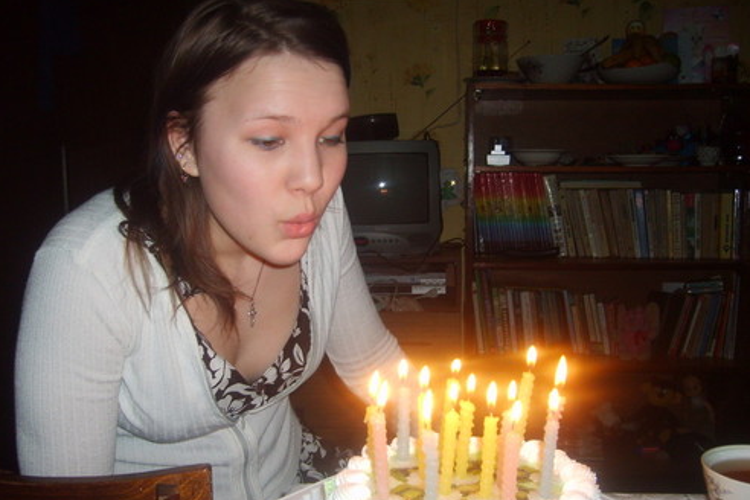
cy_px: 255
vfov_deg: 35.9
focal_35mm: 37
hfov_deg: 51.9
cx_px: 378
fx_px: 771
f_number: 2.8
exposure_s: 1/45
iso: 100
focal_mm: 5.8
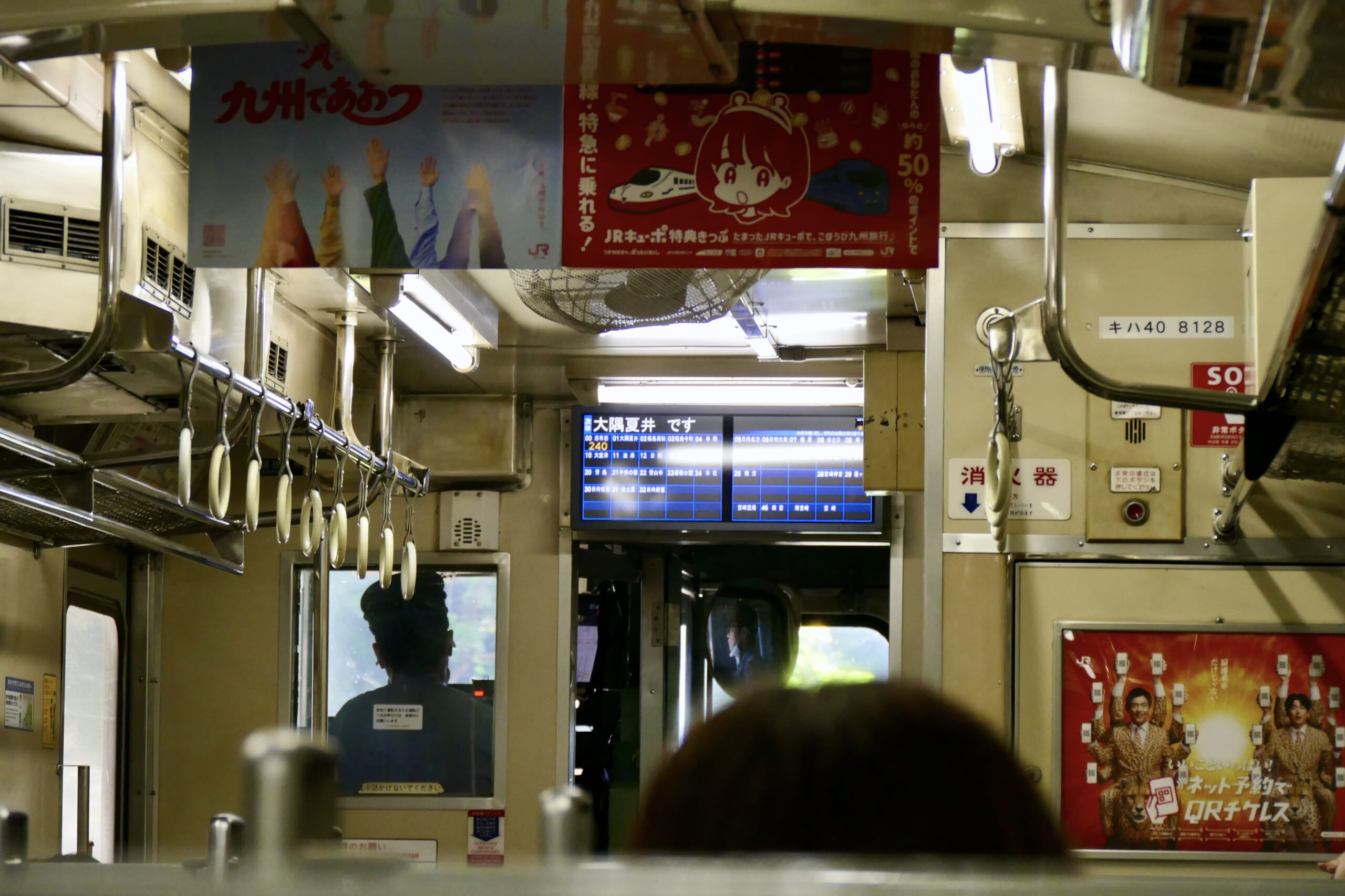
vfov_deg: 8.6
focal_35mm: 160
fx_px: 5978
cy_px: 448
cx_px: 672
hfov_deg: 12.8
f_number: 3.9
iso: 800
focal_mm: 58.01
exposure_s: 1/100
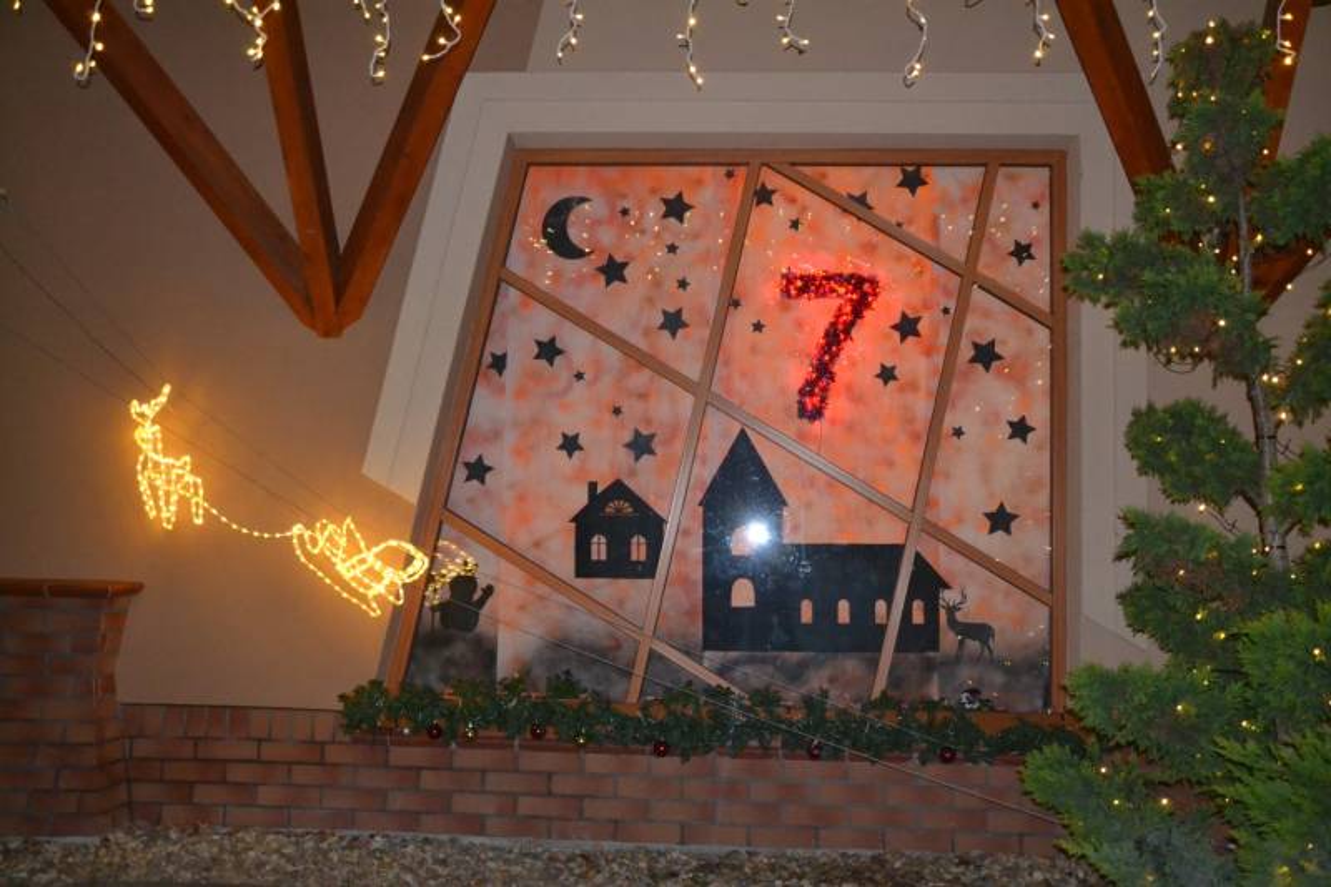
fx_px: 1331
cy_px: 444
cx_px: 666
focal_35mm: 36
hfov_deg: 53.1
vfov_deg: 36.9
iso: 3200
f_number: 3.8
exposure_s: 1/60
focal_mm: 24
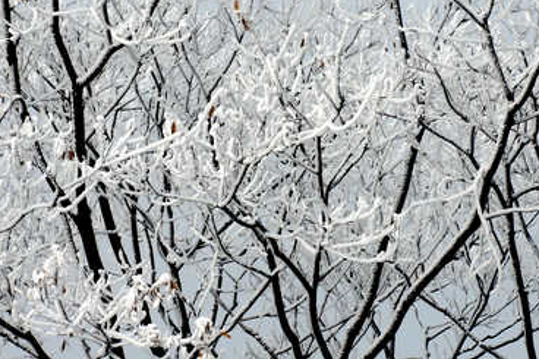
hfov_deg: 9.0
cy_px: 201
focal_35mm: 229
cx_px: 337
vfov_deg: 6.0
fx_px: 3433
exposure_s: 1/500
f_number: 9
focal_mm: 55
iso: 200
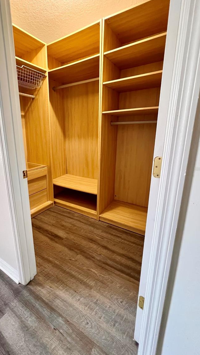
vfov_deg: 102.9
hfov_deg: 69.4
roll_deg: +1.3
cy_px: 169
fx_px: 141
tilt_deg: -14.2
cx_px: 75
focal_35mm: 15
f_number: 1.8
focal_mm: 1.57
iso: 640
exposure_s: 1/60
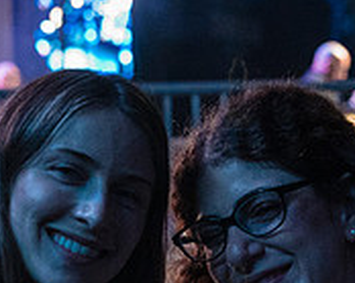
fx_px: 1827
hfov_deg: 11.1
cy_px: 316
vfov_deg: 8.8
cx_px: 250
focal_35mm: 174
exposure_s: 1/250
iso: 8000
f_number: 3.2
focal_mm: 43
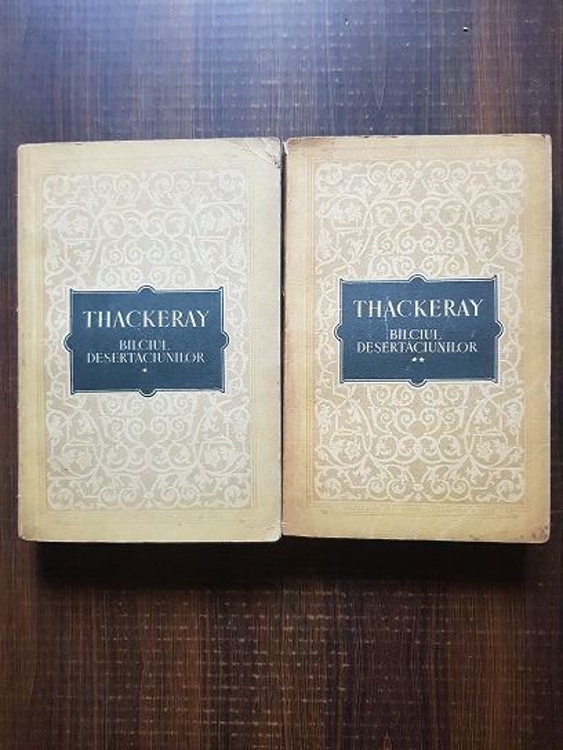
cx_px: 282
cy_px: 375
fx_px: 564
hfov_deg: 53.1
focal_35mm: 26
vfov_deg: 67.3
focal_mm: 4.3
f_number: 1.7
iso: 640
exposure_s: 1/60
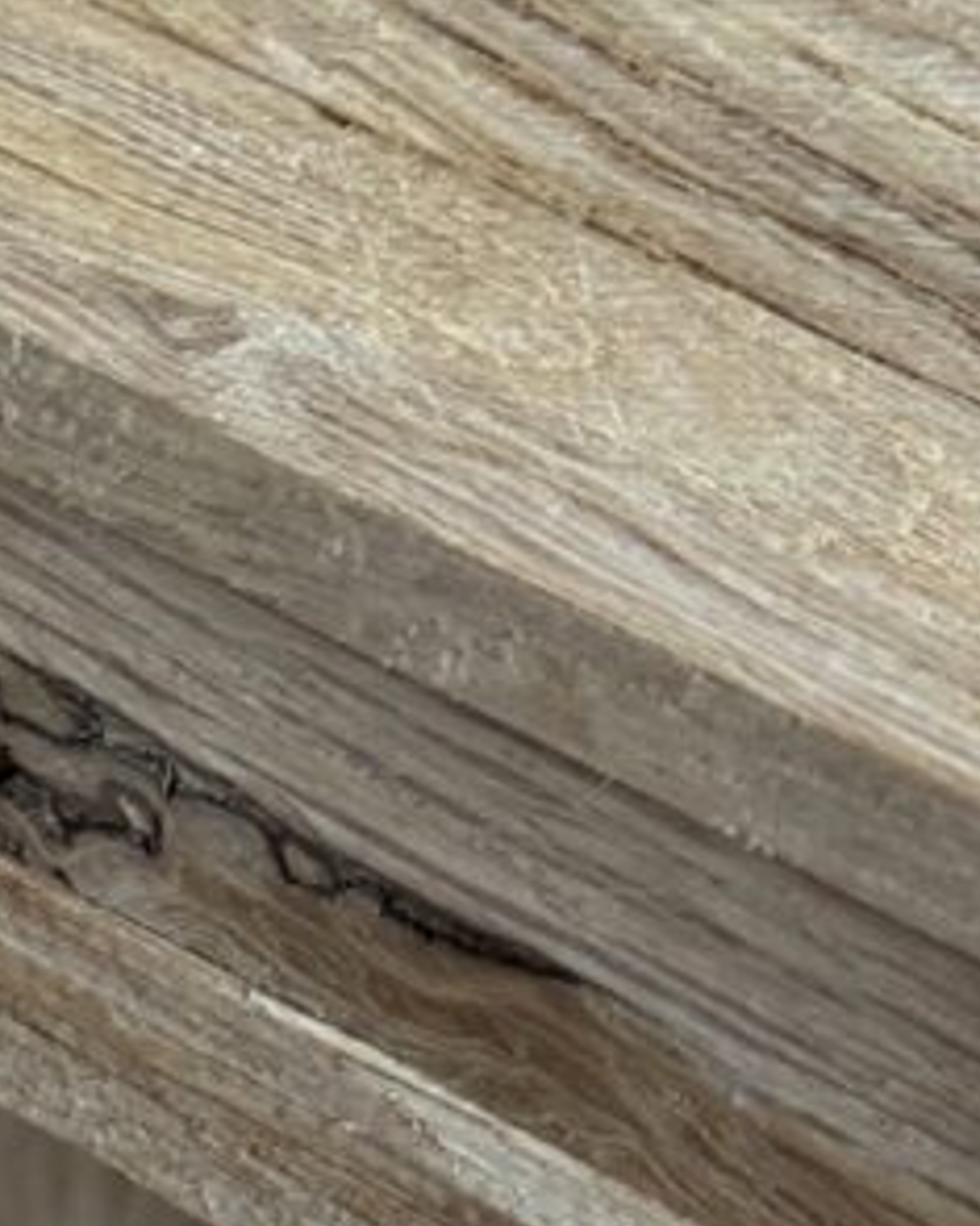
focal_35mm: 163
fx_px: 5913
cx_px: 446
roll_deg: -0.6
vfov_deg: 11.7
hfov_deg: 9.5
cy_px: 1284
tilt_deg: -43.4
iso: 250
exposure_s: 1/52
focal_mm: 6.76
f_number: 1.78
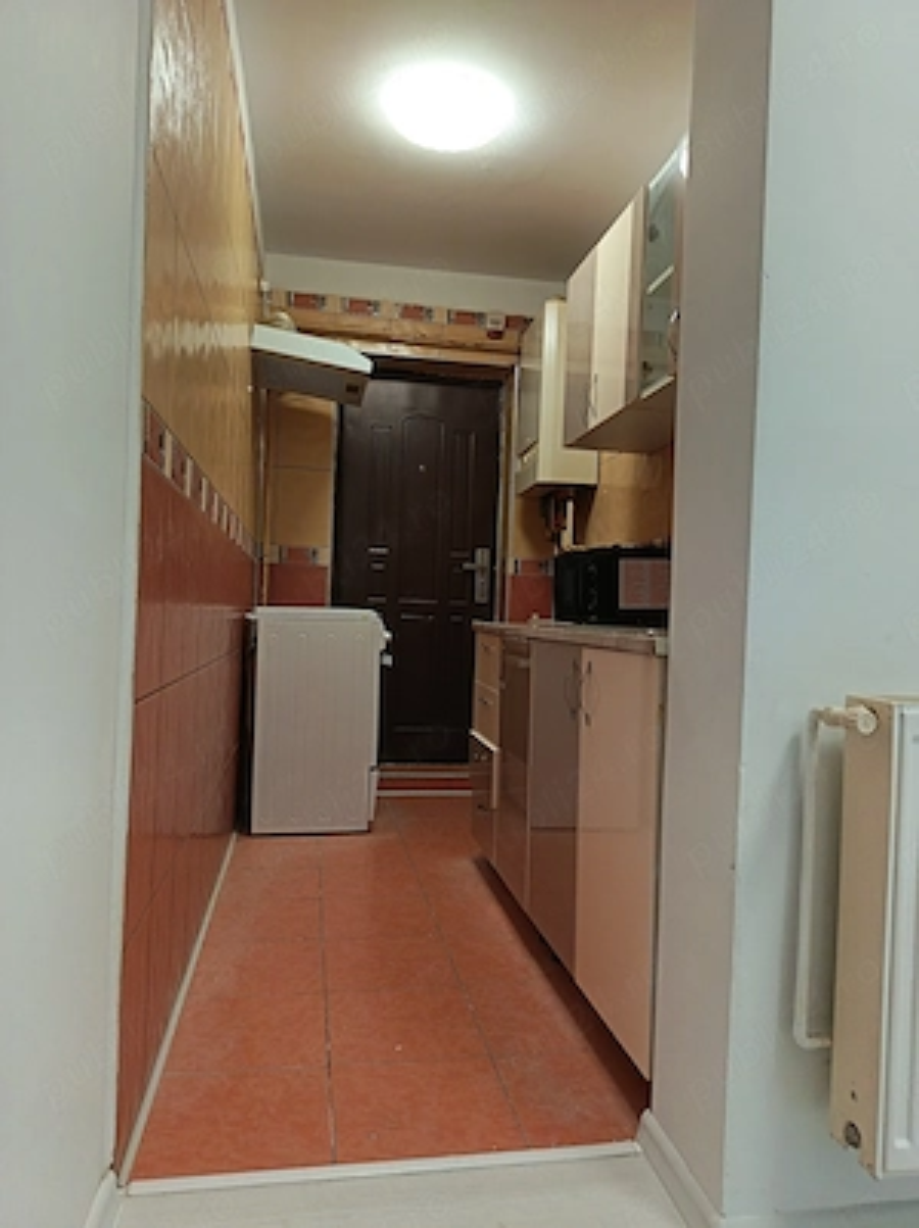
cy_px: 614
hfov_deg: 56.7
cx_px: 460
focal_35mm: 24
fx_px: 851
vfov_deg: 71.6
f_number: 1.75
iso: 2788
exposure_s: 1/100
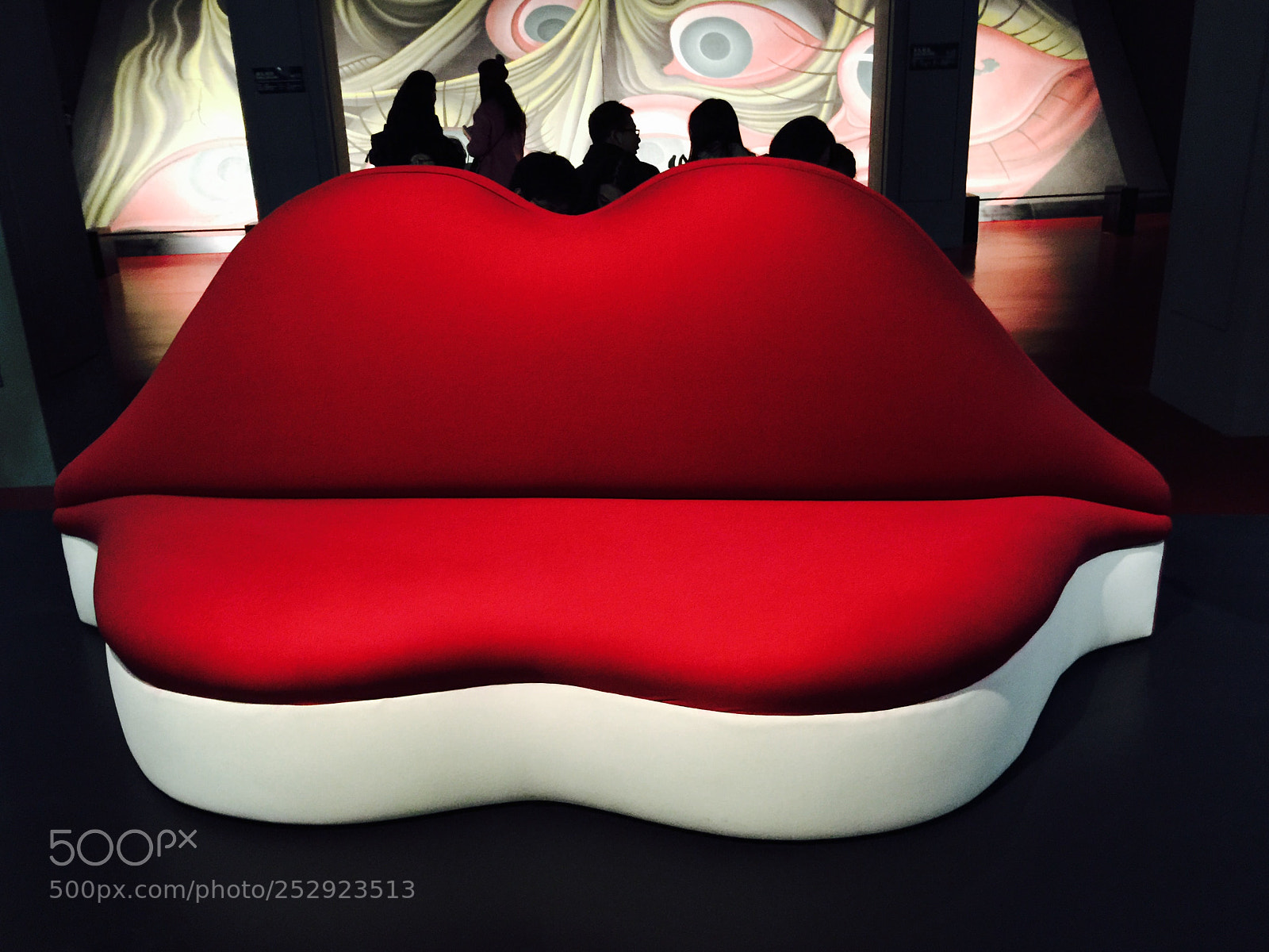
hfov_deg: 61.7
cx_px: 634
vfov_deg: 48.2
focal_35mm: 29
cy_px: 476
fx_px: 1063
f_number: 2.2
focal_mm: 4.15
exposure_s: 1/4
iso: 100
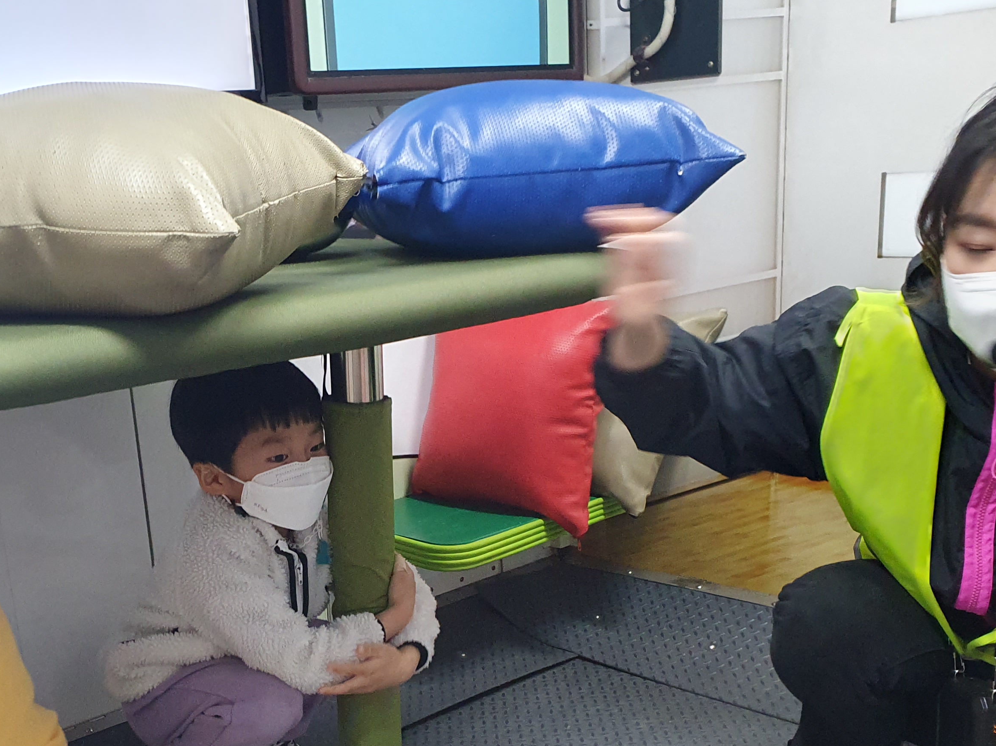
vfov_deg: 31.1
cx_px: 374
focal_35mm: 45
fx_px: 1295
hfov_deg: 41.8
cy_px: 632
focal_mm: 4.32
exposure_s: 1/40
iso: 320
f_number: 2.4
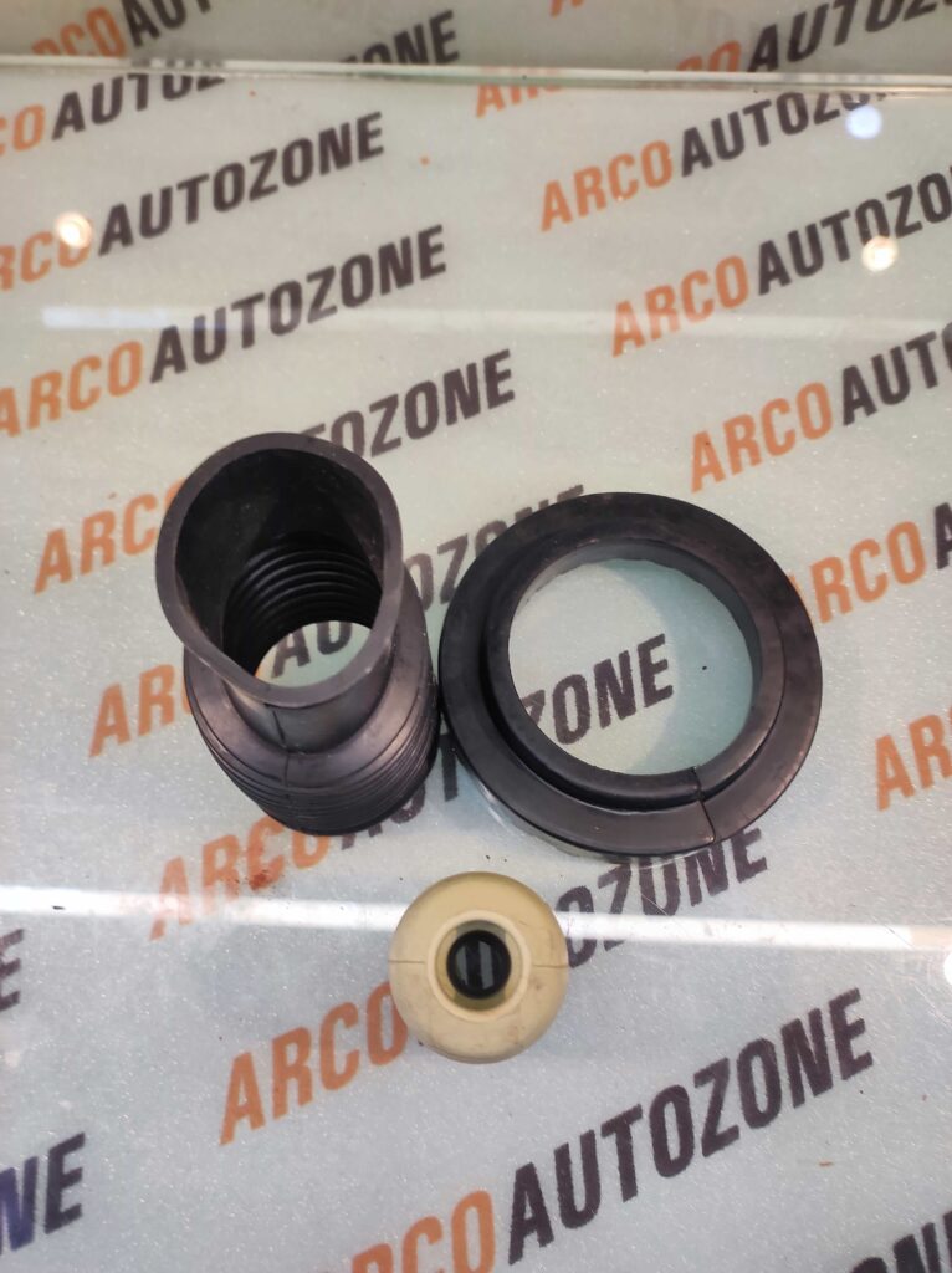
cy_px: 636
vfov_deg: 91.1
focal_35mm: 17
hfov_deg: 74.6
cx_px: 476
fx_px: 624
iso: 121
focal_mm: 4.74
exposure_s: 1/33
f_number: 1.79
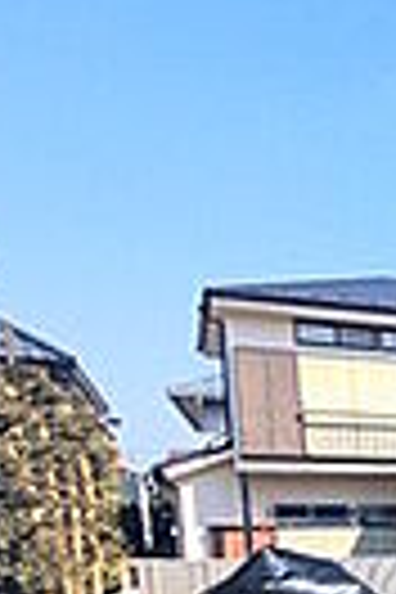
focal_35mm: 66
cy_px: 639
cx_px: 999
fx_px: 1089
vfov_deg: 28.0
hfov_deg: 13.6
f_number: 2.2
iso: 47
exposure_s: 1/1718
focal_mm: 1.83
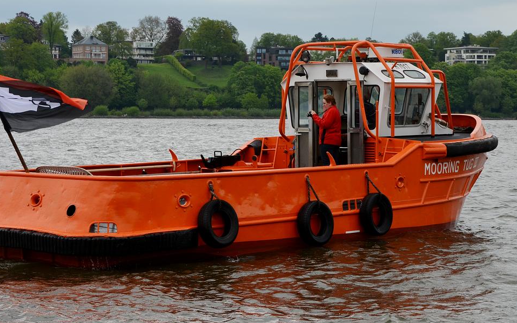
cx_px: 265
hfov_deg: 21.2
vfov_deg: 13.3
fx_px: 1381
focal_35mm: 98
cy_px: 116
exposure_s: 1/250
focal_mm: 48
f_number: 8
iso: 140
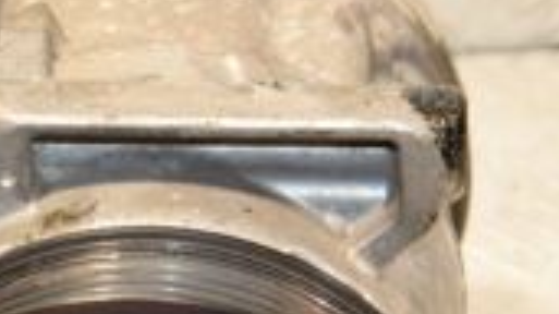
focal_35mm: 387
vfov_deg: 3.1
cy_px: 360
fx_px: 5734
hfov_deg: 5.6
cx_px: 95
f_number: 6.3
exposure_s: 1/200
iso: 1600
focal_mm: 66
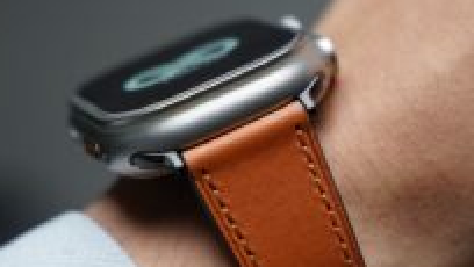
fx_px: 1937
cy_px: 231
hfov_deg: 13.9
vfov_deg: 7.9
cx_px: 288
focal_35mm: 154
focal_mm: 75
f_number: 4
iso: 1000
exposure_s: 1/90
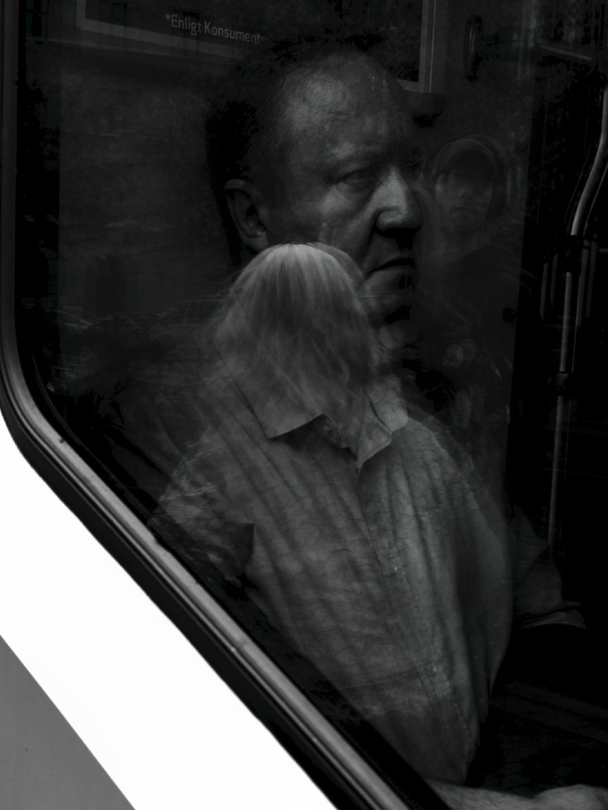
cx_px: 304
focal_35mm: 47
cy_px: 405
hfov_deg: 30.9
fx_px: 1101
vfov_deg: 40.4
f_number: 1.8
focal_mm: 8.67
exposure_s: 1/299
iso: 50
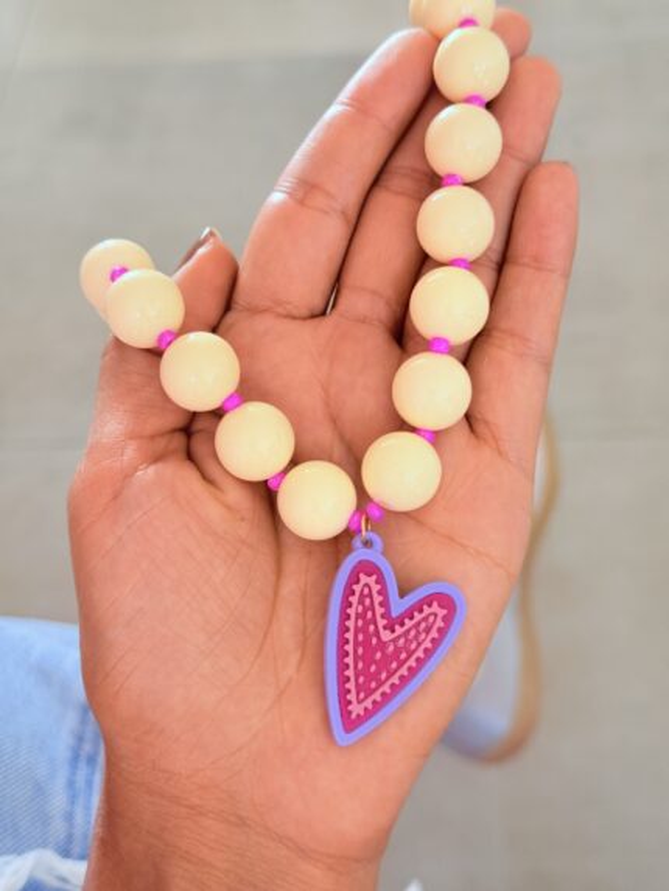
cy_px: 446
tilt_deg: -52.7
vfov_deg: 39.6
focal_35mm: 48
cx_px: 334
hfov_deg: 30.3
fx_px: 1236
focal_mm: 6.76
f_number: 1.78
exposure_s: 1/60
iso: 160
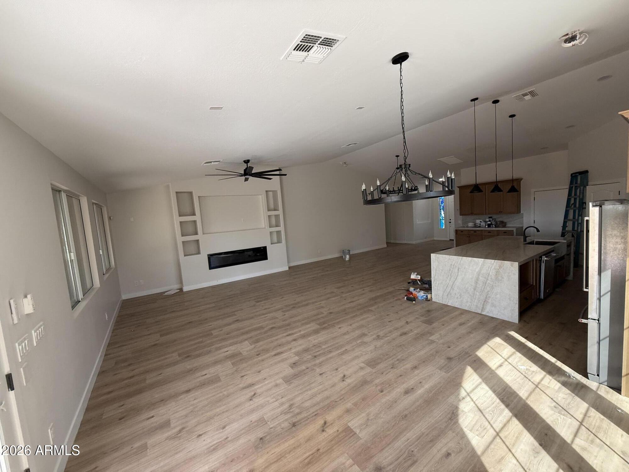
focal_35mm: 14
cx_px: 314
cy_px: 236
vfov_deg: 85.7
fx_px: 254
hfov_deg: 102.1
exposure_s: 1/99
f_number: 2.2
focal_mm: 2.22
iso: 160
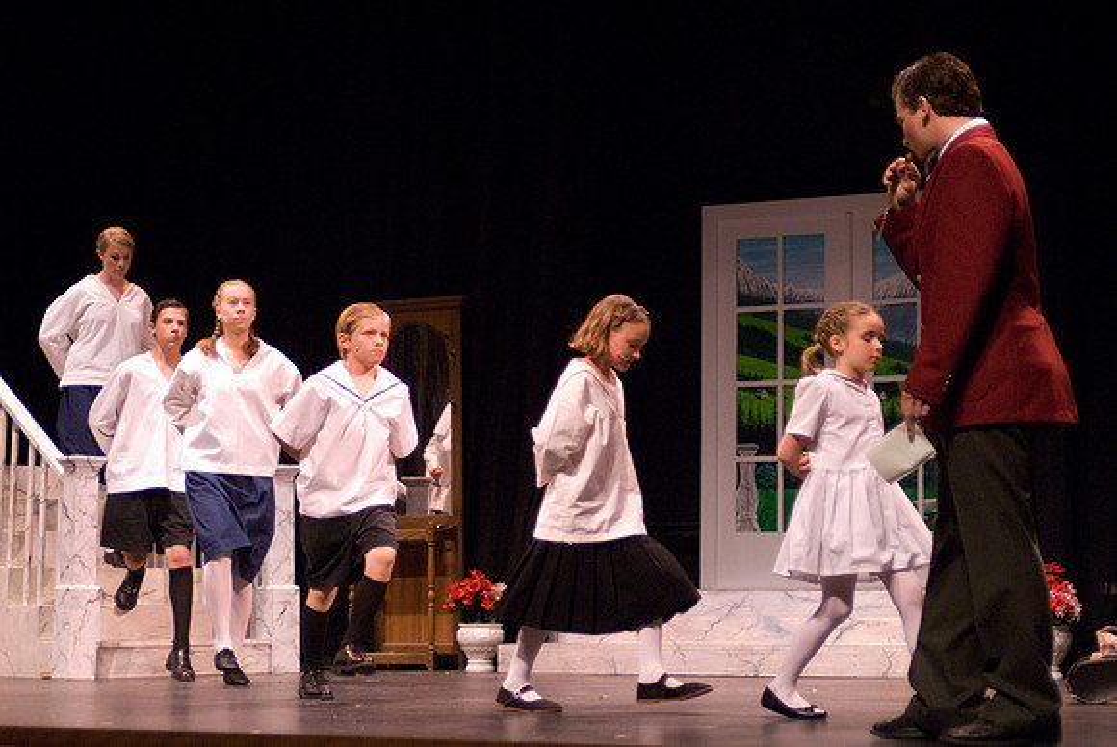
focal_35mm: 72
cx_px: 558
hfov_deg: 28.0
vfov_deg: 19.0
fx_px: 2236
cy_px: 374
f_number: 2.8
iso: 1600
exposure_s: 1/160
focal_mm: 48
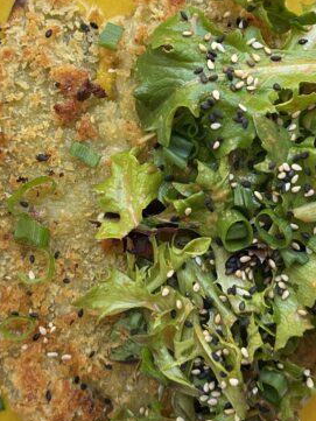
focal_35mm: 68
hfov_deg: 21.6
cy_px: 119
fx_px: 827
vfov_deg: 28.2
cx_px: 129
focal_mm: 6.86
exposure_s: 1/121
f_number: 1.78
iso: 100
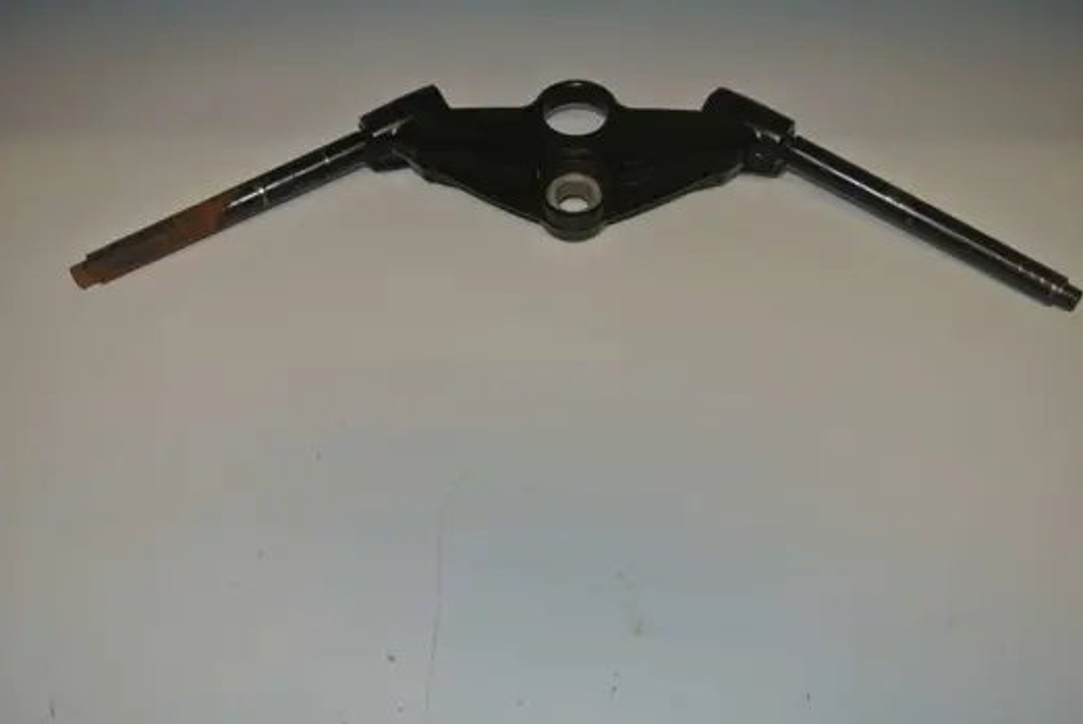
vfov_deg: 40.0
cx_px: 548
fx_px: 994
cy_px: 369
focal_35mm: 33
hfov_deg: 57.2
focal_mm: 12.2
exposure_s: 1/60
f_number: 3.8
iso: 200
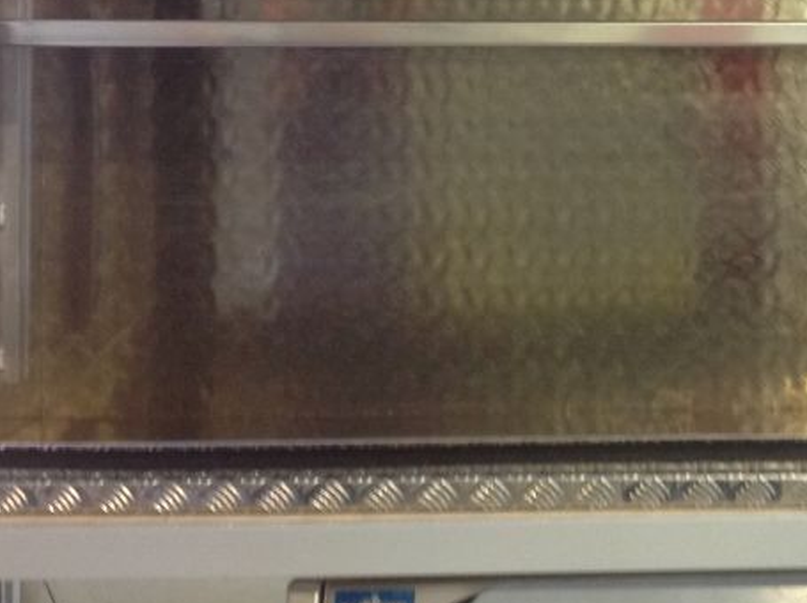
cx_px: 787
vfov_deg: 18.7
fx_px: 1793
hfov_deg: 24.3
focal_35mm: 77
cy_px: 42
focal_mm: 4.28
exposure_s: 1/17
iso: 160
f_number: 2.4
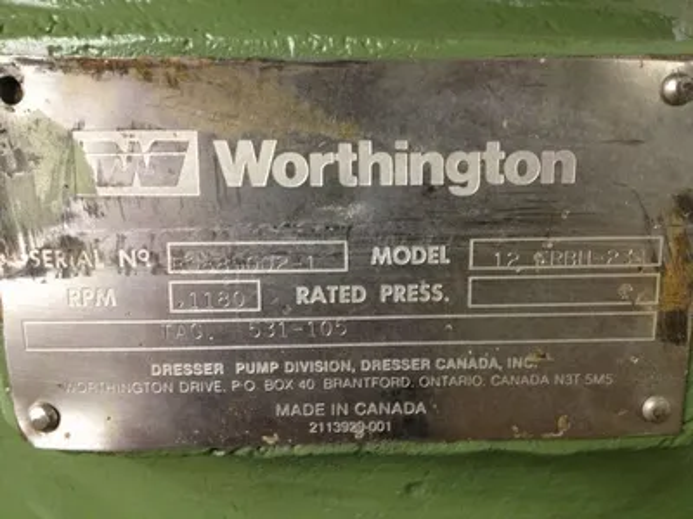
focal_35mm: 35
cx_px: 346
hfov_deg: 52.6
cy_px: 260
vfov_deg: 40.7
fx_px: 701
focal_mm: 4.28
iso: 200
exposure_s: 1/20
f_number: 2.4
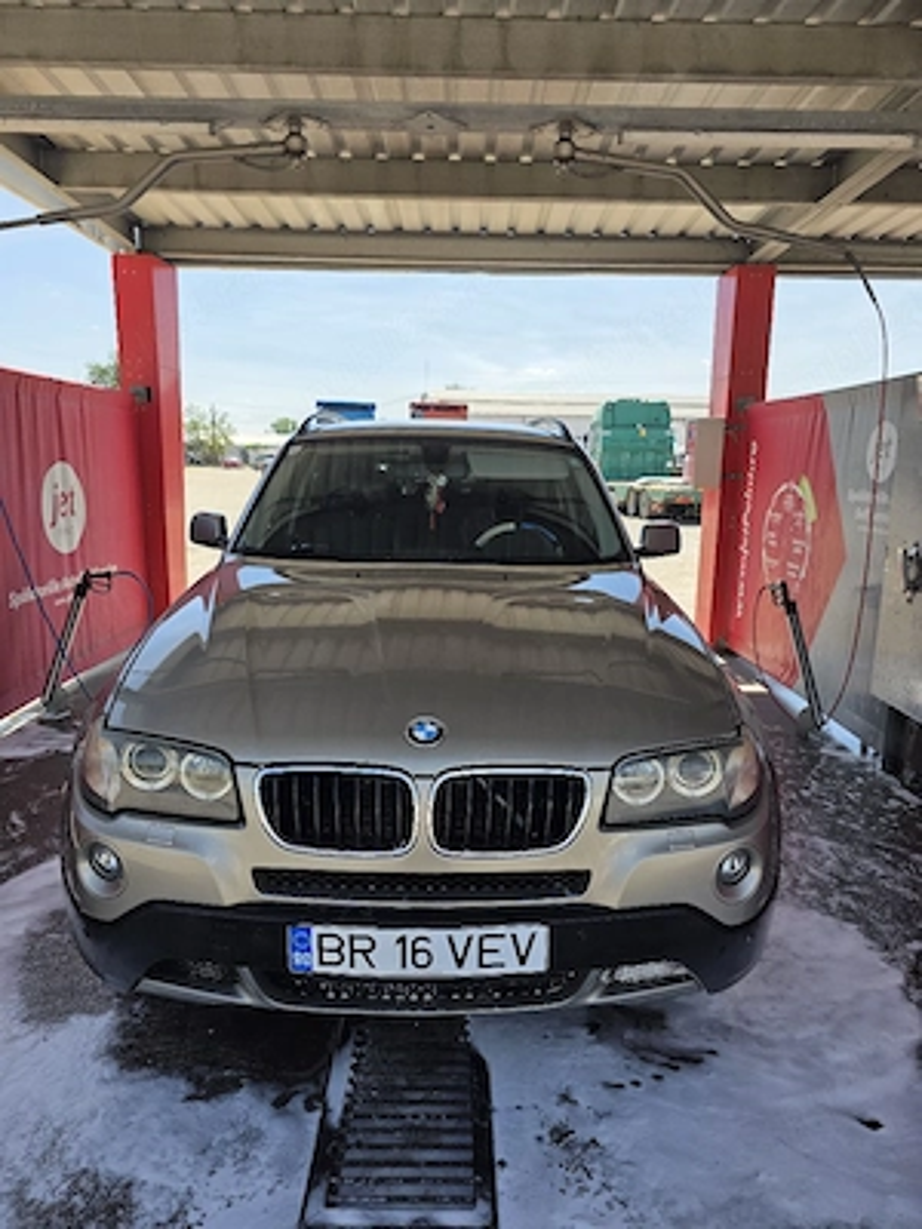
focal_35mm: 23
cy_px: 614
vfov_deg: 73.9
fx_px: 817
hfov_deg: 58.9
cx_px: 461
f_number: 1.7
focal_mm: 6.3
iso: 80
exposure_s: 1/5000
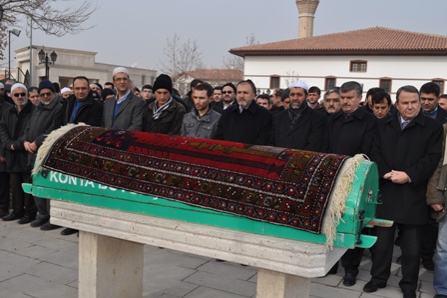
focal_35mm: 36
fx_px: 447
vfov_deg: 36.8
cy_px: 149
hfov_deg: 53.2
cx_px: 224
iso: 200
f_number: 10
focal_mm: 24
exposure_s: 1/200
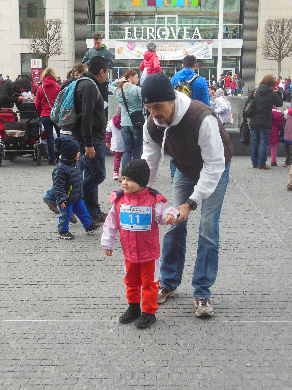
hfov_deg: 29.1
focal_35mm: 50
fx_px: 562
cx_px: 146
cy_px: 195
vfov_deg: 38.2
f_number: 4
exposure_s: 1/250
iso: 200
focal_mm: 8.9
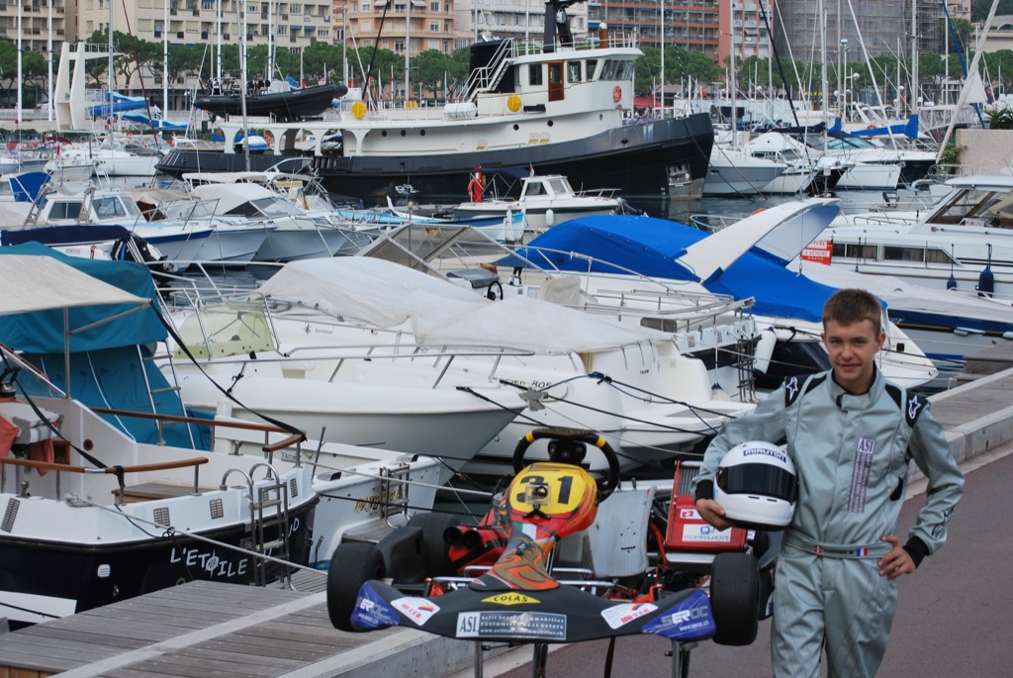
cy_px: 339
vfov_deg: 16.6
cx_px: 506
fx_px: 2324
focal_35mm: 82
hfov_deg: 24.6
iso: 100
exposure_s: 1/250
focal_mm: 55
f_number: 8
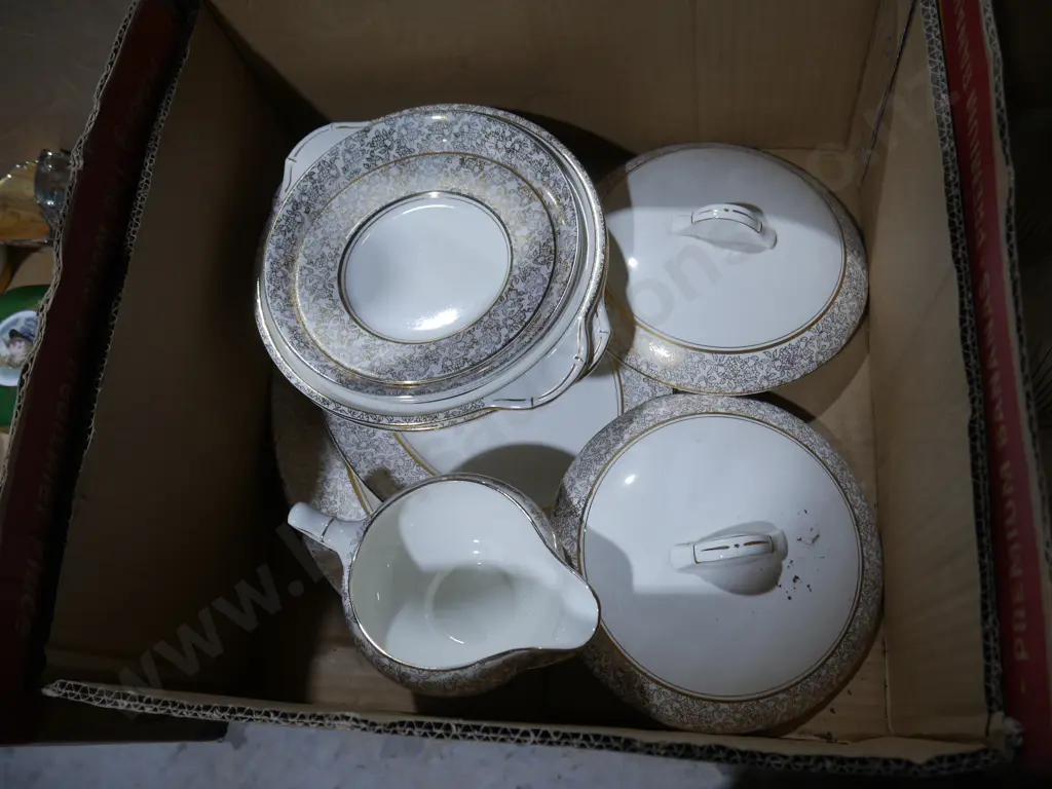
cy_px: 394
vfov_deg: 49.7
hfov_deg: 63.4
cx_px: 526
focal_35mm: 28
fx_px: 851
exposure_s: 1/125
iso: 200
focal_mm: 14
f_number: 4
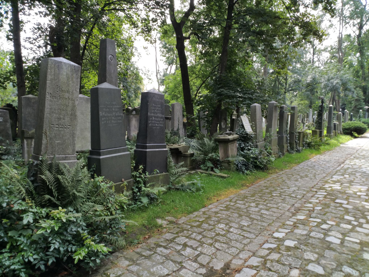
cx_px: 184
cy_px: 138
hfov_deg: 65.3
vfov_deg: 51.3
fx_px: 288
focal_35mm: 27
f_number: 2.2
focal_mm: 4.73
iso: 200
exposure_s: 1/174
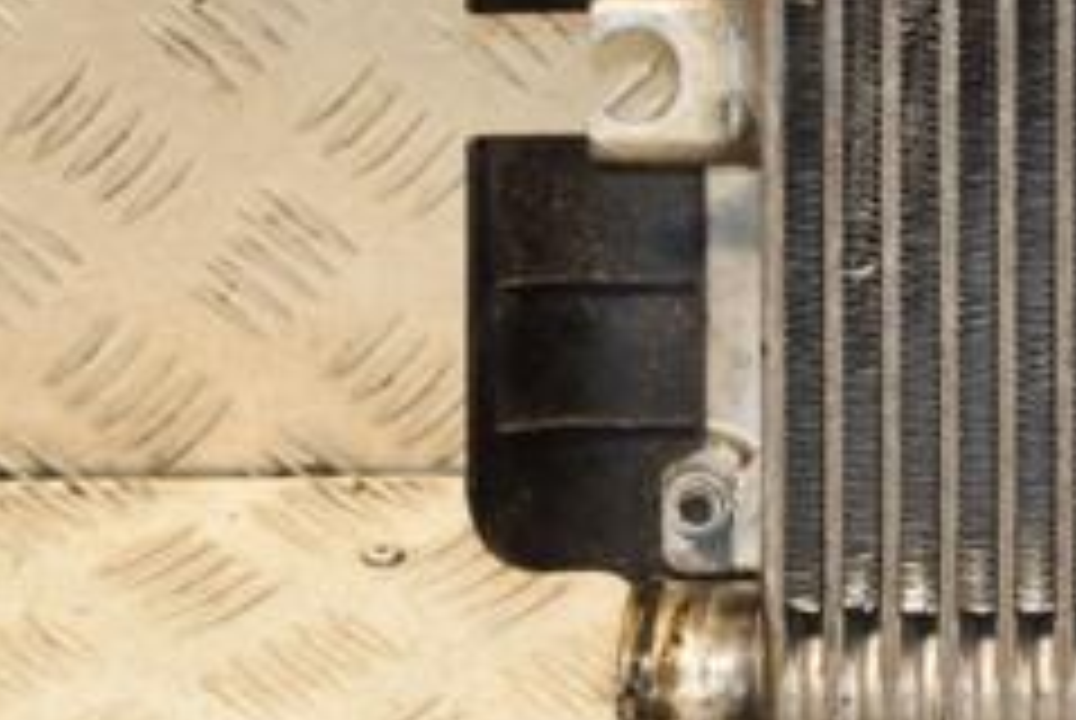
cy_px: 81
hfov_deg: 11.9
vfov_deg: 8.1
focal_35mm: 169
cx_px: 1198
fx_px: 5065
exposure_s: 1/200
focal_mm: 45
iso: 800
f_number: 5
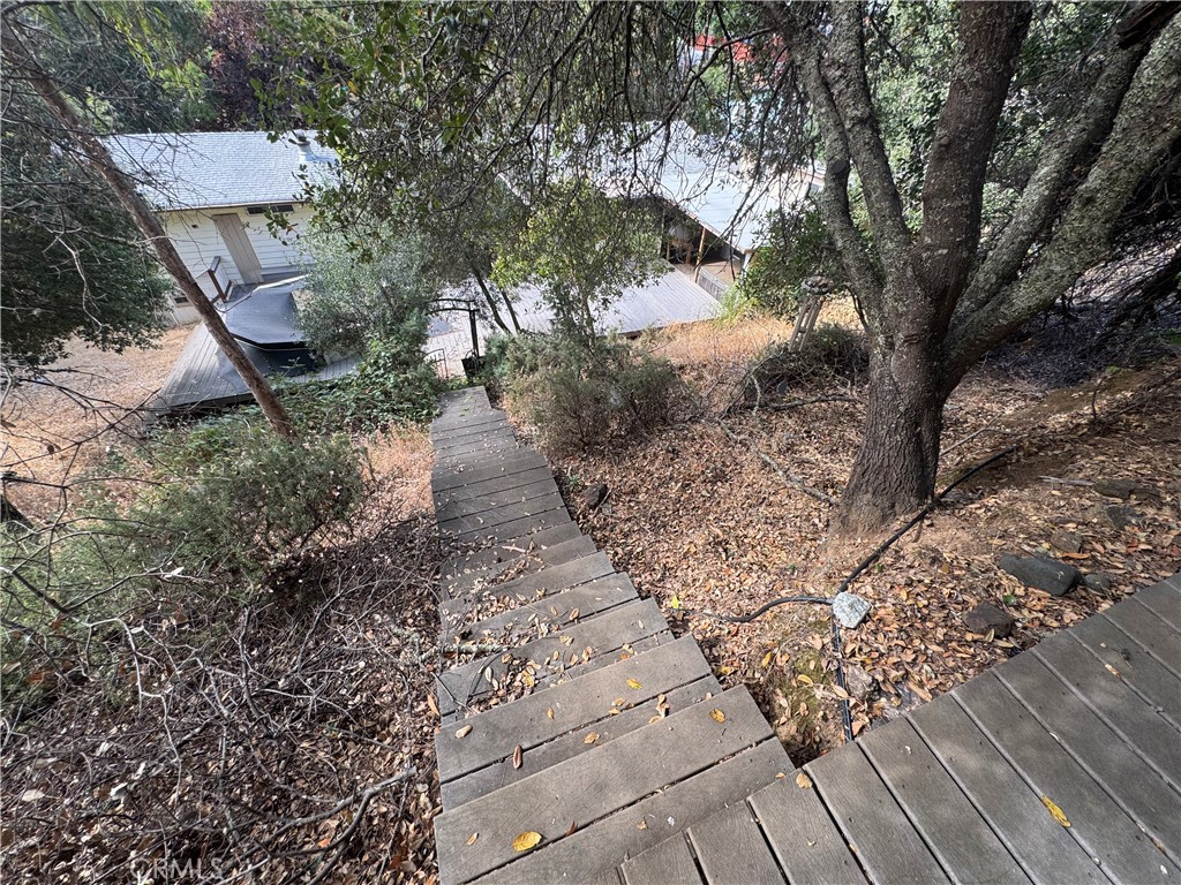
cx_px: 590
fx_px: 478
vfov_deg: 85.7
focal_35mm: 14
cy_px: 442
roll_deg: -2.8
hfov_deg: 102.1
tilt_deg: -42.6
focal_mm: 2.22
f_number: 2.2
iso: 40
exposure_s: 1/121
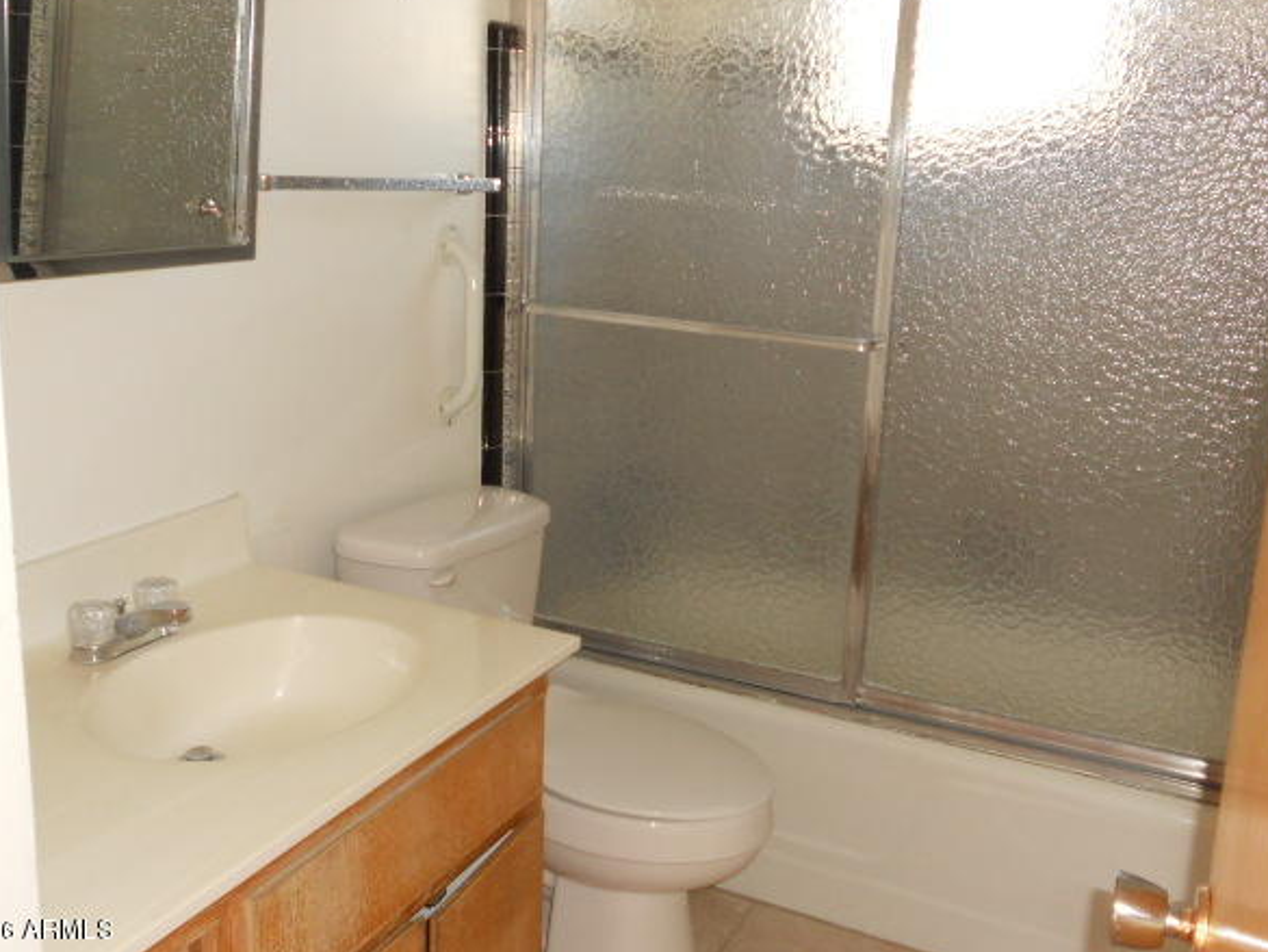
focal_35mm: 35
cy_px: 453
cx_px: 637
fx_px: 1282
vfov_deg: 40.7
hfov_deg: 52.6
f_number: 3.5
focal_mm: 5.8
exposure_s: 1/25
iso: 200
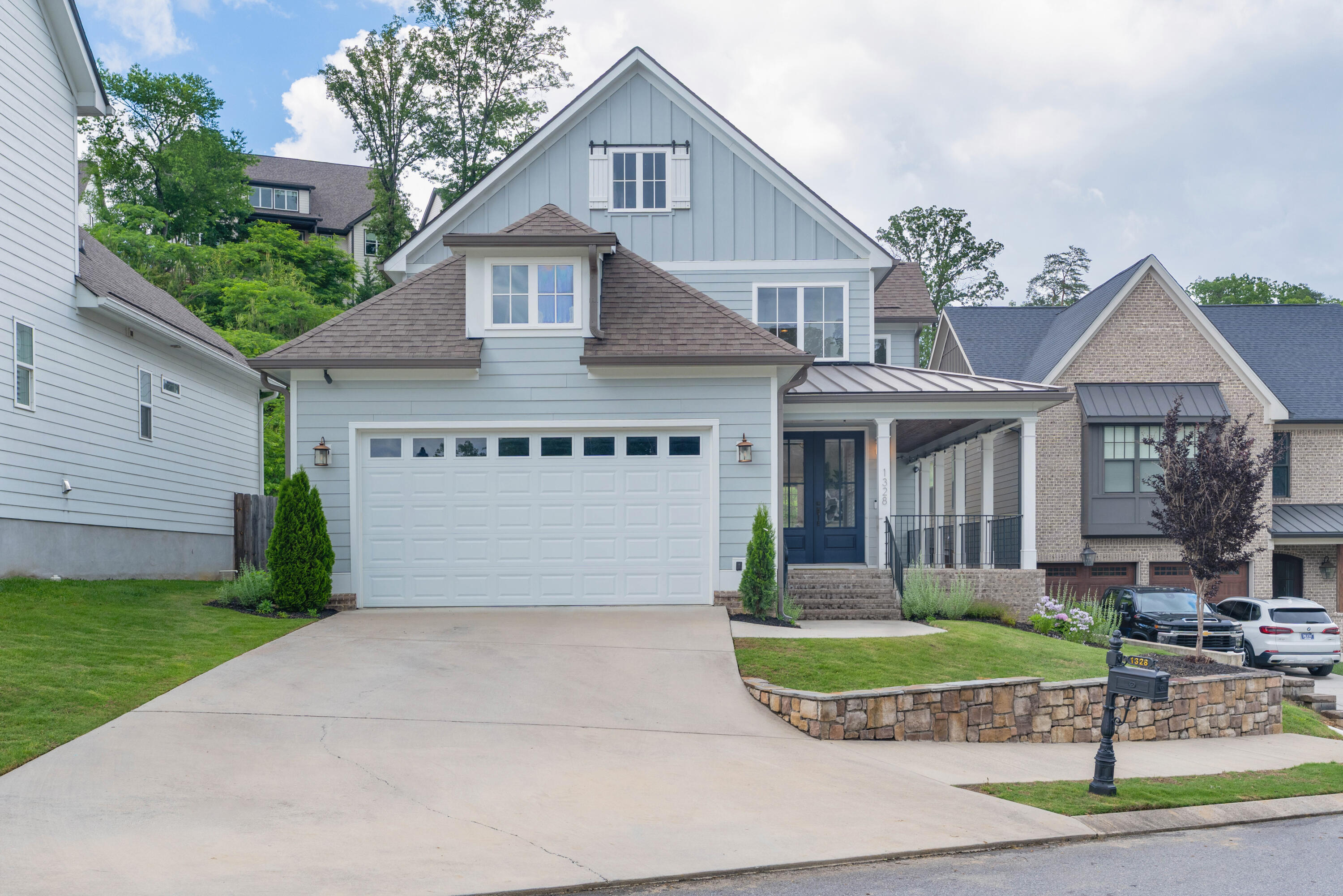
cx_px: 672
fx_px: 1268
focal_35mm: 34
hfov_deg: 55.8
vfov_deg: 38.9
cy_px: 448
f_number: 7.1
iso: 320
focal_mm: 34
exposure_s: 1/200
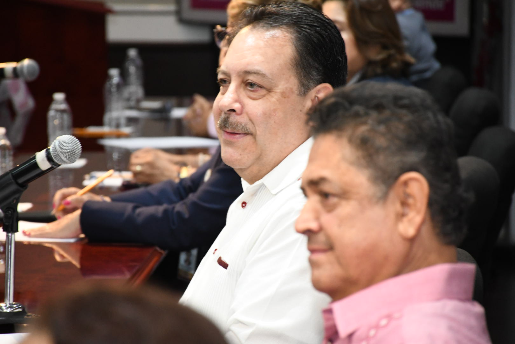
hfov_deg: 9.8
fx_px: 3004
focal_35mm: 210
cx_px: 258
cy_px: 172
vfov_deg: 6.5
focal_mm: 140
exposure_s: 1/100
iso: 3200
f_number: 5.6
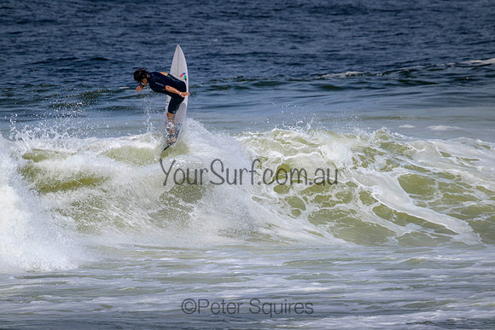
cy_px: 165
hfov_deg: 2.6
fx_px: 11002
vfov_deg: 1.7
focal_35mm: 800
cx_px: 248
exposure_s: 1/2000
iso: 400
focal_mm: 800
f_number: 11
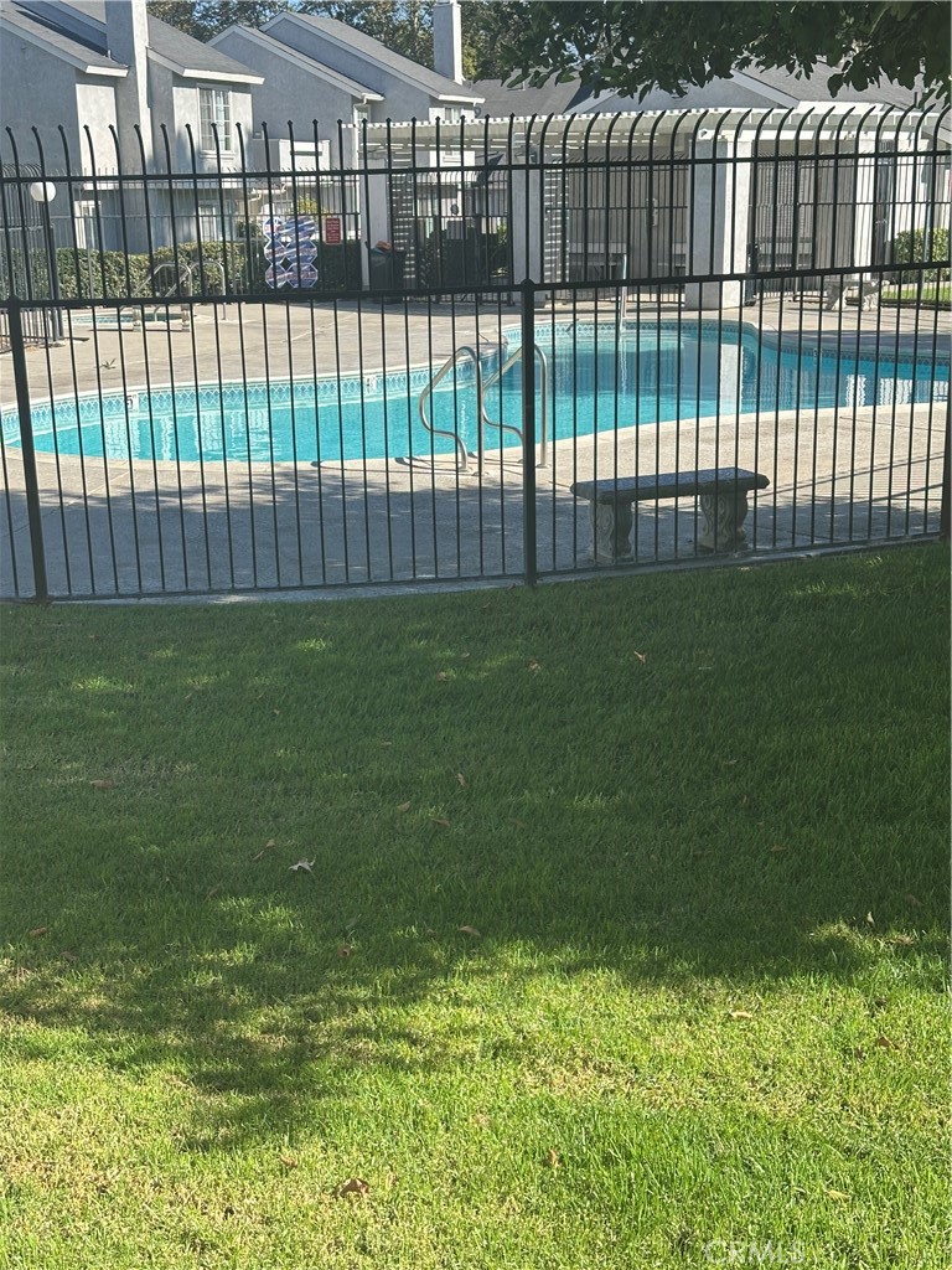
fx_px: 1760
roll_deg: +0.5
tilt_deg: -15.8
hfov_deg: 30.3
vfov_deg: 39.7
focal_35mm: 48
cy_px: 635
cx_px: 476
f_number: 1.78
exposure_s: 1/1880
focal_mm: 6.86
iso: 64
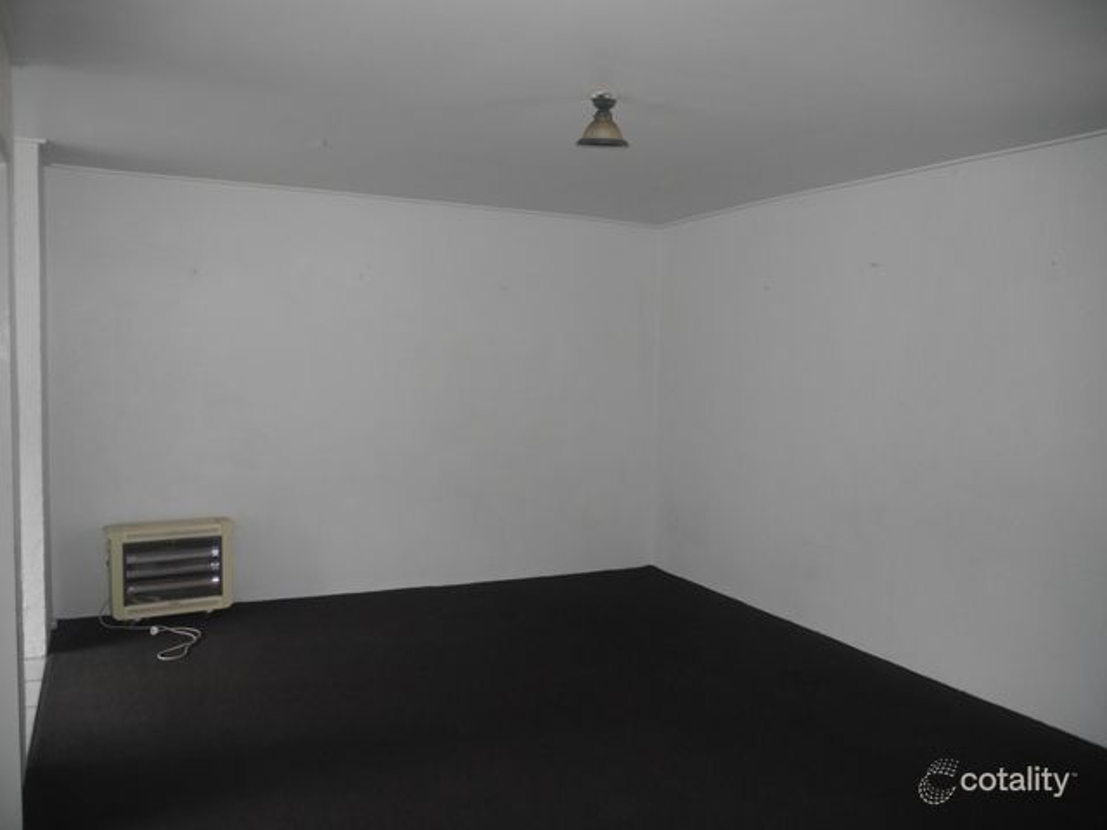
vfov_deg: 49.7
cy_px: 415
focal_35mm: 28
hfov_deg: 63.4
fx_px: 895
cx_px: 554
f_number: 3.5
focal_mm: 14
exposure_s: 1/60
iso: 800
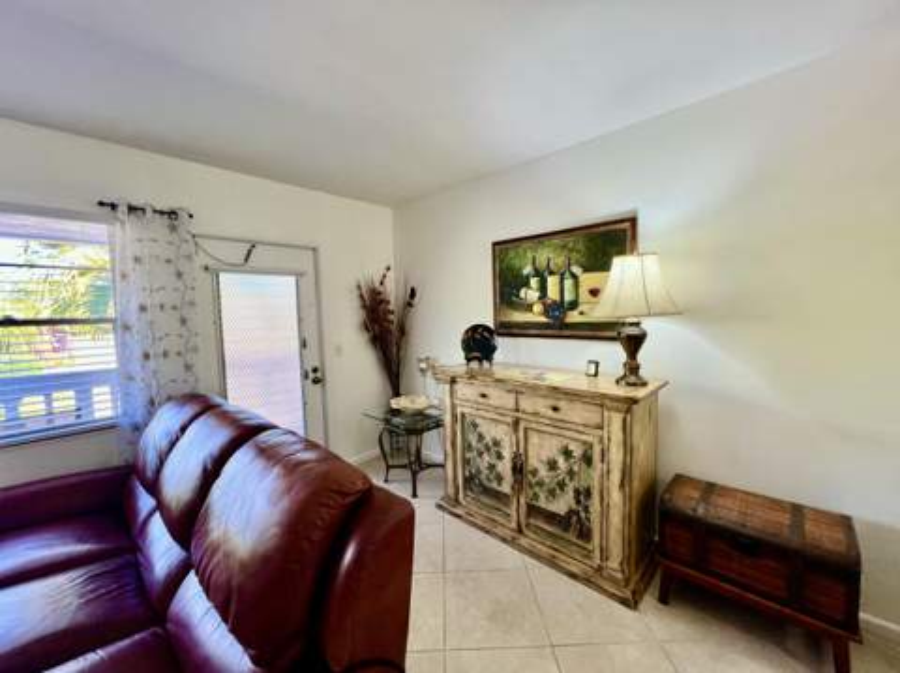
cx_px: 450
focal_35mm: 13
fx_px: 338
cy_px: 336
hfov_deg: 106.2
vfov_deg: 89.8
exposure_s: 1/120
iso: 250
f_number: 1.8
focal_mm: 1.57
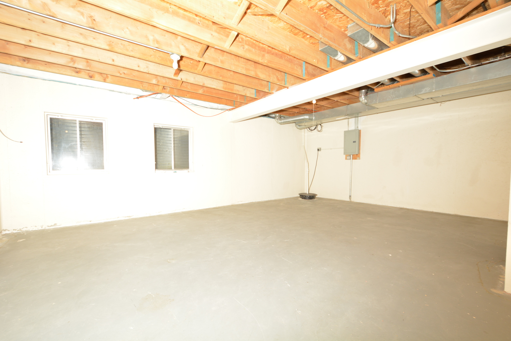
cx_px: 256
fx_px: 213
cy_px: 170
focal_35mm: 15
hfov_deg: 100.4
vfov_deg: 77.3
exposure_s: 1/200
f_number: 9
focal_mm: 10
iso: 400
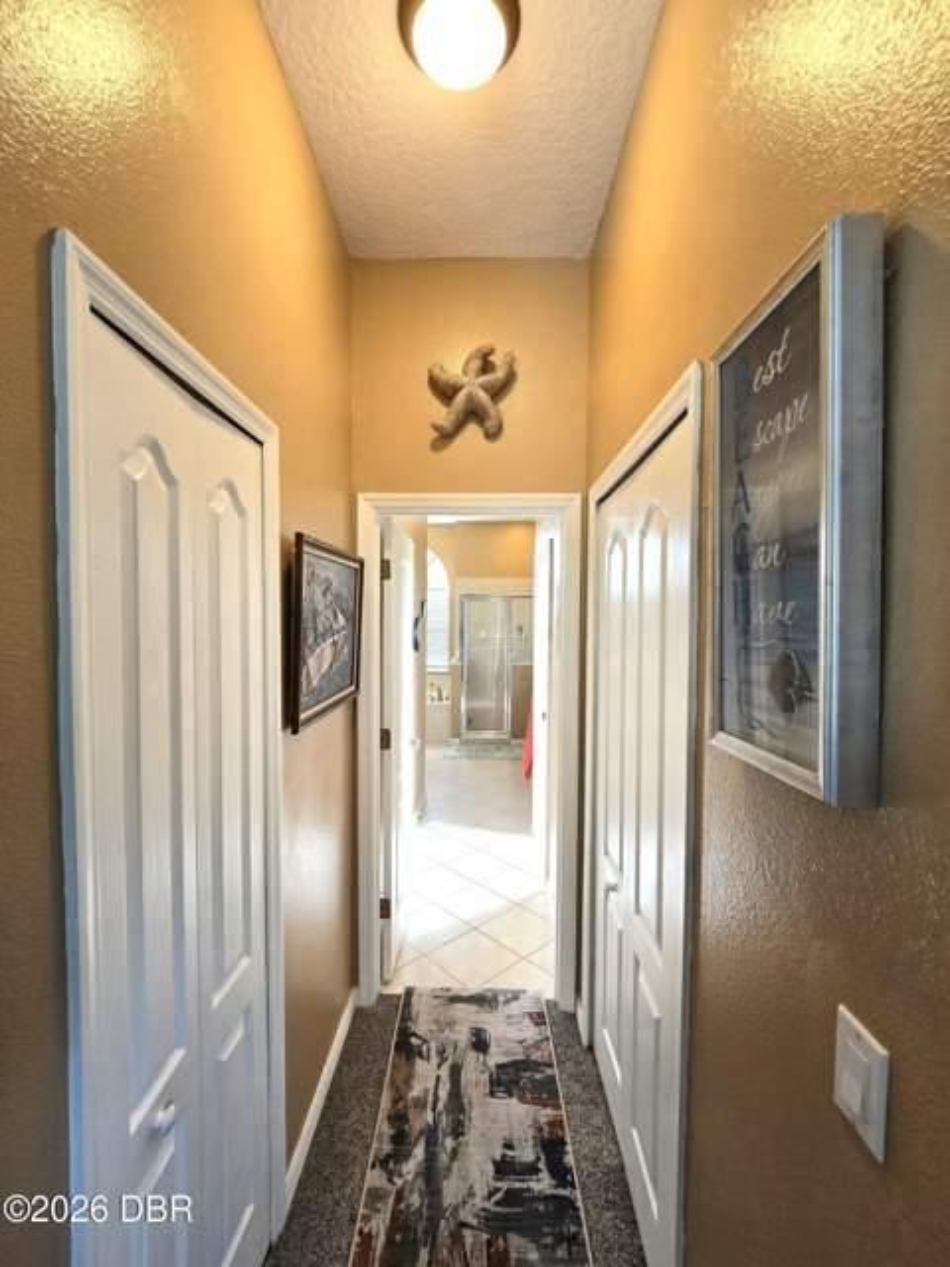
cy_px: 634
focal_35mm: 13
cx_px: 475
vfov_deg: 106.2
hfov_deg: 89.9
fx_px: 476
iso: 125
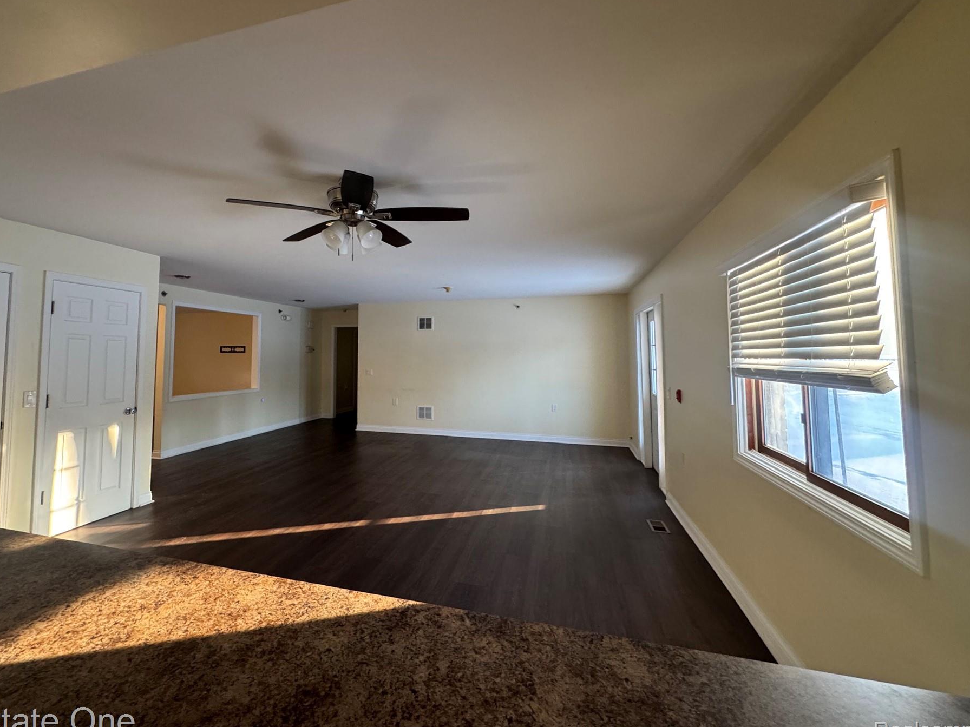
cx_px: 427
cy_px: 331
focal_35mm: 16
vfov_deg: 77.9
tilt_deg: +3.2
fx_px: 448
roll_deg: -0.3
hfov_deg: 94.0
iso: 320
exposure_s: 1/60
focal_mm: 2.22
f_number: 2.2
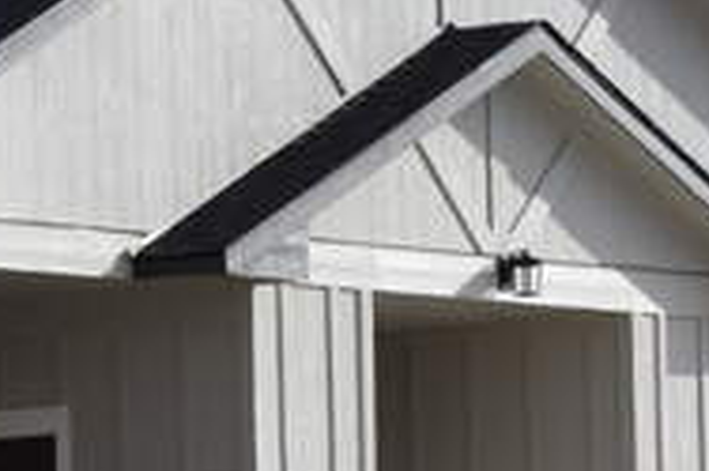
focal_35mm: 402
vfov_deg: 3.4
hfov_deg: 5.1
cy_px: 893
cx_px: 38
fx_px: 7910
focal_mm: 42
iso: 200
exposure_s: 1/400
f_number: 10
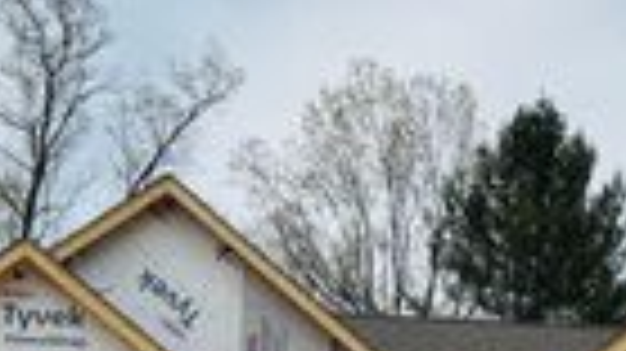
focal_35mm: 94
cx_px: 653
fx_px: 1559
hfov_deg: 21.7
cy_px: 403
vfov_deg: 12.6
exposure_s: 1/6410
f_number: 1.78
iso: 80
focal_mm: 6.76
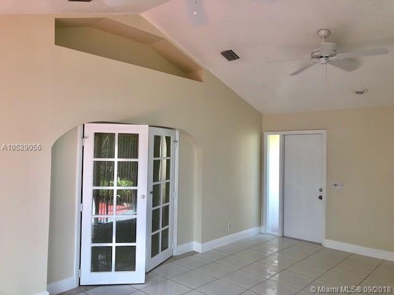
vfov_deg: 49.7
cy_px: 148
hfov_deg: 63.4
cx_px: 197
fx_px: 319
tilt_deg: +0.9
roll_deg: -0.9
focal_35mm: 28
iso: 20
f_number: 1.8
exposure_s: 1/120
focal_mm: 3.99
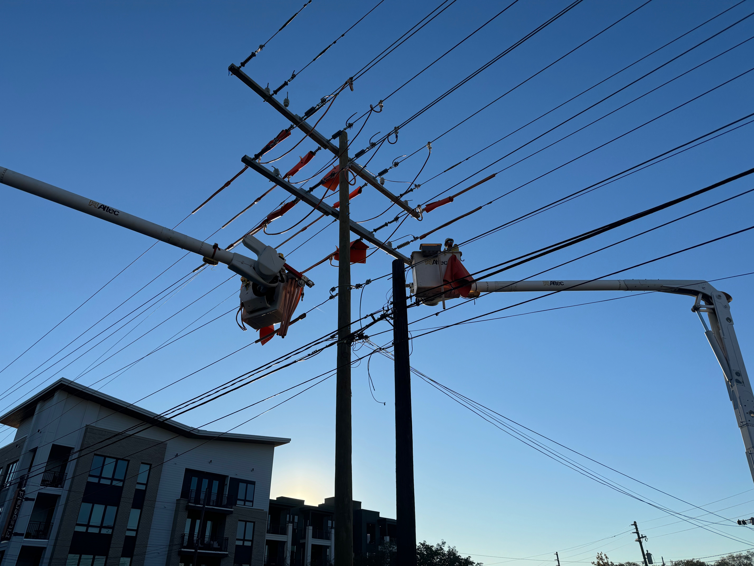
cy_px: 283
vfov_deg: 56.8
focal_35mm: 24
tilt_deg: +32.4
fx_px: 523
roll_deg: +0.9
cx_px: 377
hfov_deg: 71.6
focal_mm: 6.86
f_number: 1.78
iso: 80
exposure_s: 1/4950
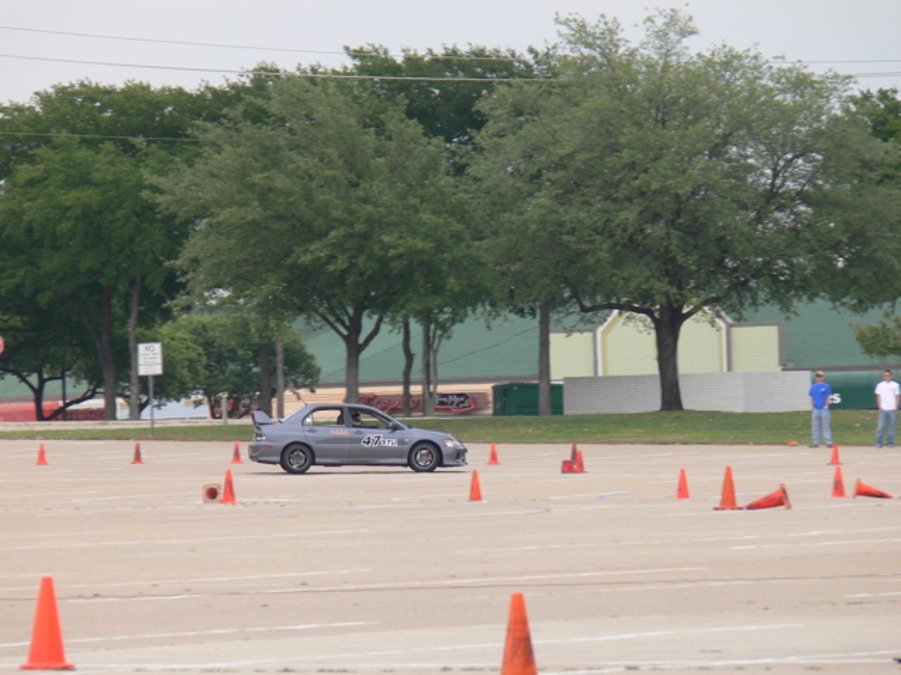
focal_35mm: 420
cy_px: 338
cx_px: 450
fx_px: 10932
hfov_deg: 4.7
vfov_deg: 3.5
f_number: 5.6
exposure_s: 1/200
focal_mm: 88.8
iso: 80
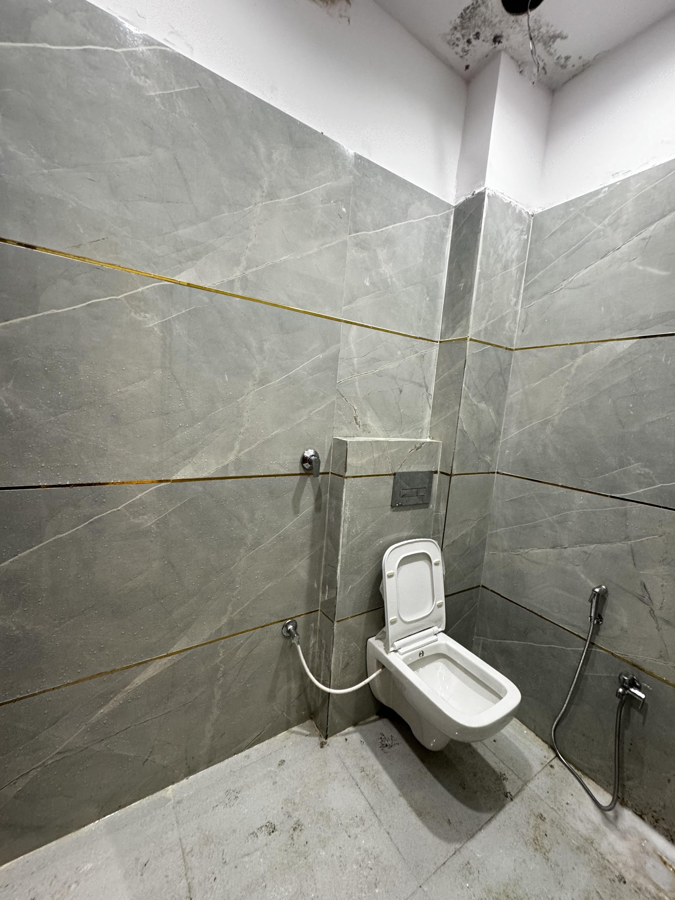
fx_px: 364
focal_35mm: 14
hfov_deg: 85.7
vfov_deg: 102.1
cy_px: 450
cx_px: 338
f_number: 2.2
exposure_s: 1/50
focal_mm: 2.22
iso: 200
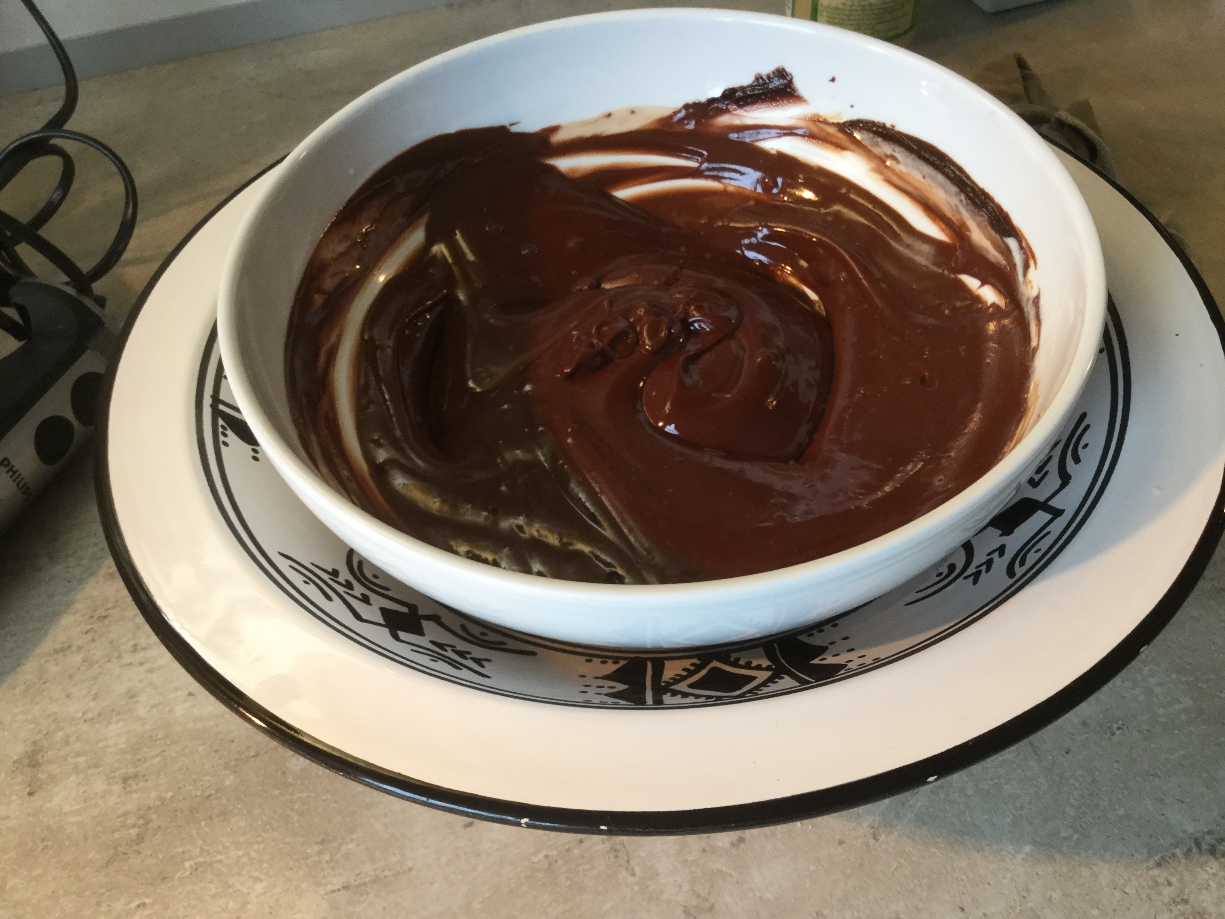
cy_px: 460
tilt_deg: -47.9
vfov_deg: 45.4
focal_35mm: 31
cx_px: 612
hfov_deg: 58.4
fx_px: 1097
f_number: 2.4
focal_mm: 3.3
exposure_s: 1/33
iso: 80
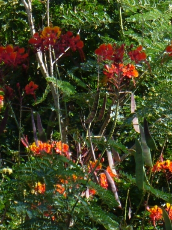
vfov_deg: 6.0
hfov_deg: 4.5
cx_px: 118
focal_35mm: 331
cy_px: -25
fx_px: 2196
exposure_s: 1/320
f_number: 3.6
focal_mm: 18.3
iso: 80
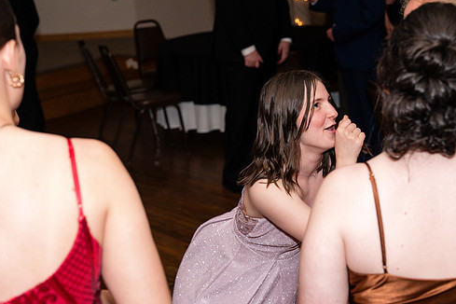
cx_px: 220
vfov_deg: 16.5
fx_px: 1051
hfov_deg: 24.5
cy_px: 164
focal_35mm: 83
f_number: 5
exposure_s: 1/250
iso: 400
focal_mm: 70
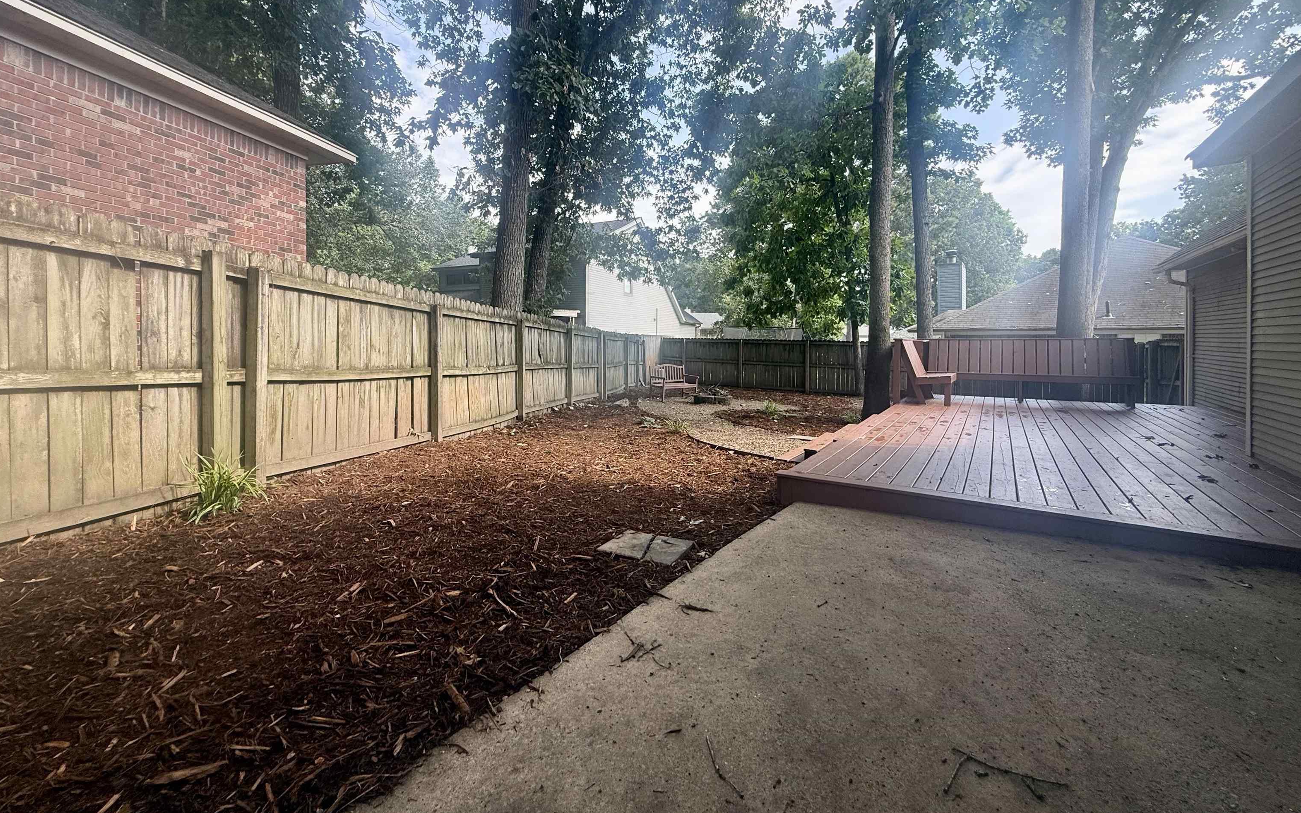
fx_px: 532
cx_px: 647
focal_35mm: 15
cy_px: 346
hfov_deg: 101.5
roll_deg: -0.4
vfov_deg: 74.3
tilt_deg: +0.1
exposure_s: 1/284
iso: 64
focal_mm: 2.22
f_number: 2.2
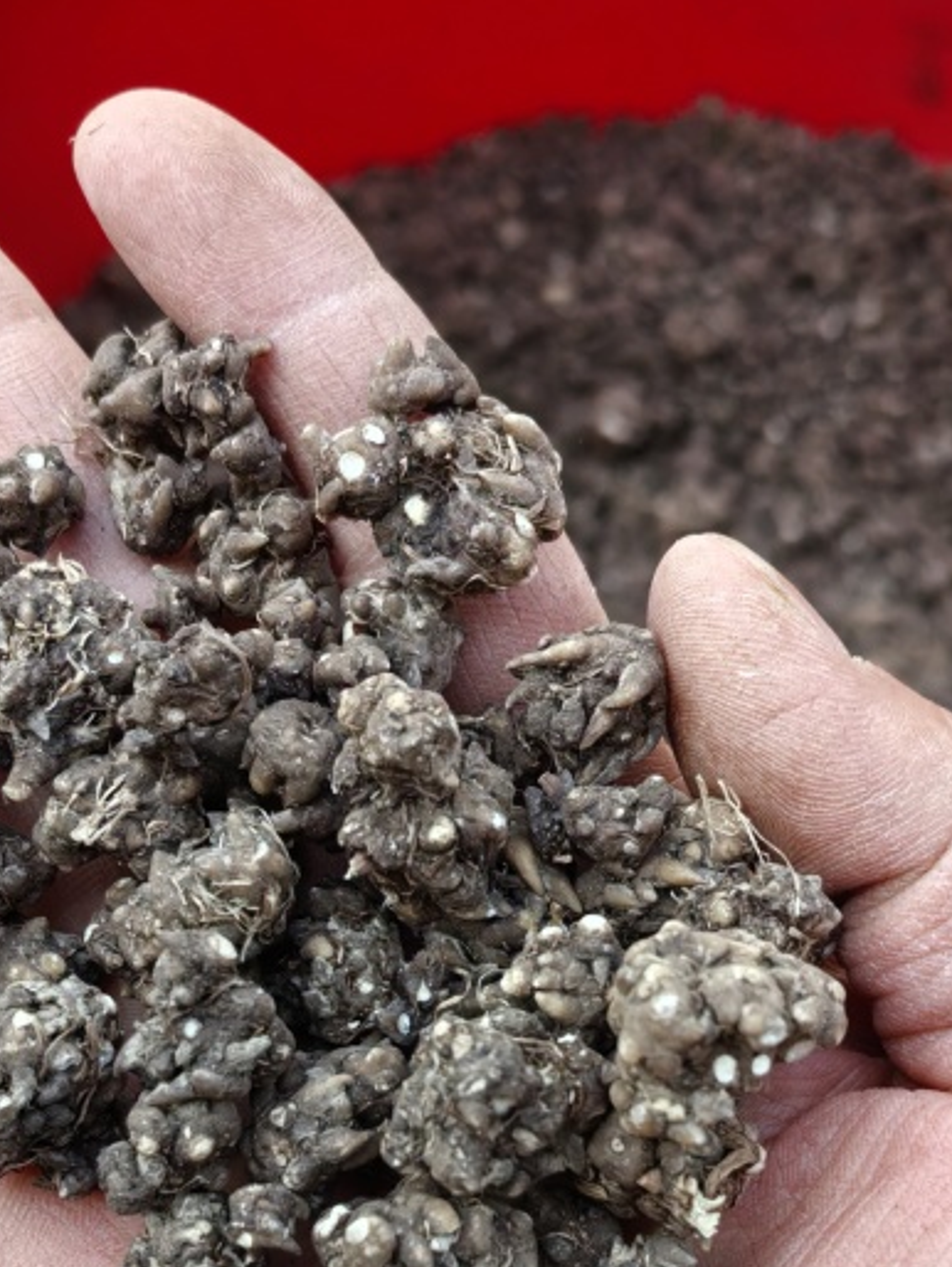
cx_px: 407
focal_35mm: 56
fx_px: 2052
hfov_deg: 26.1
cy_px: 1009
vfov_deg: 33.4
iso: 160
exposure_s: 1/907
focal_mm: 5.72
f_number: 2
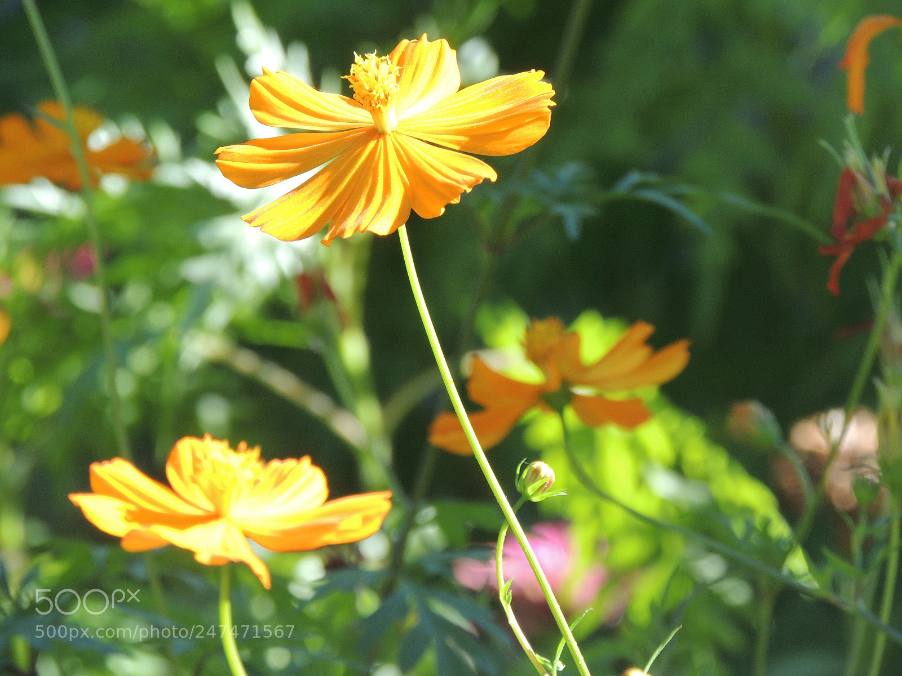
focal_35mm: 435
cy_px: 338
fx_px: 11335
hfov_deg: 4.6
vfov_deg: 3.4
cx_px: 451
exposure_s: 1/250
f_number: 4.9
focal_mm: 77.5
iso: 250
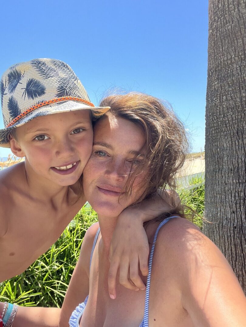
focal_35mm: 30
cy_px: 164
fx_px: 284
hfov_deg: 46.8
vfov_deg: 60.0
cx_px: 123
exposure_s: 1/225
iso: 32
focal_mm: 2.71
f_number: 2.2
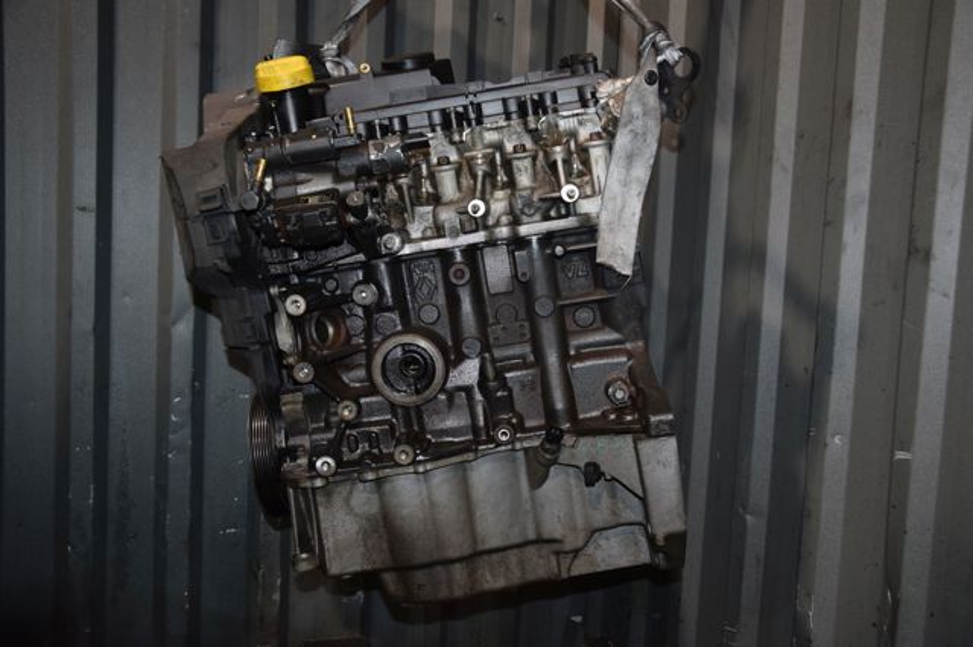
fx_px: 972
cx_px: 486
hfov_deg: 53.2
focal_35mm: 36
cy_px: 324
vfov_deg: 36.8
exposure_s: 1/60
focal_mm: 24
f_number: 5
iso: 800
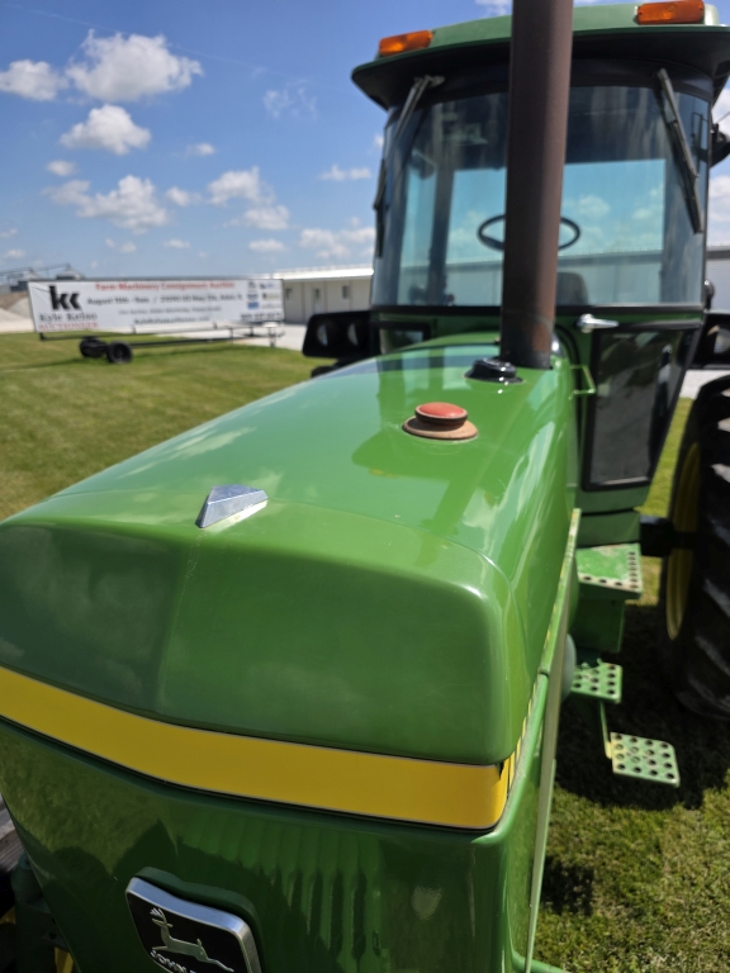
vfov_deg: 73.9
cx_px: 365
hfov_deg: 58.9
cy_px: 486
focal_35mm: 23
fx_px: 647
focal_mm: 6.3
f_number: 1.7
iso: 80
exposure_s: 1/5958
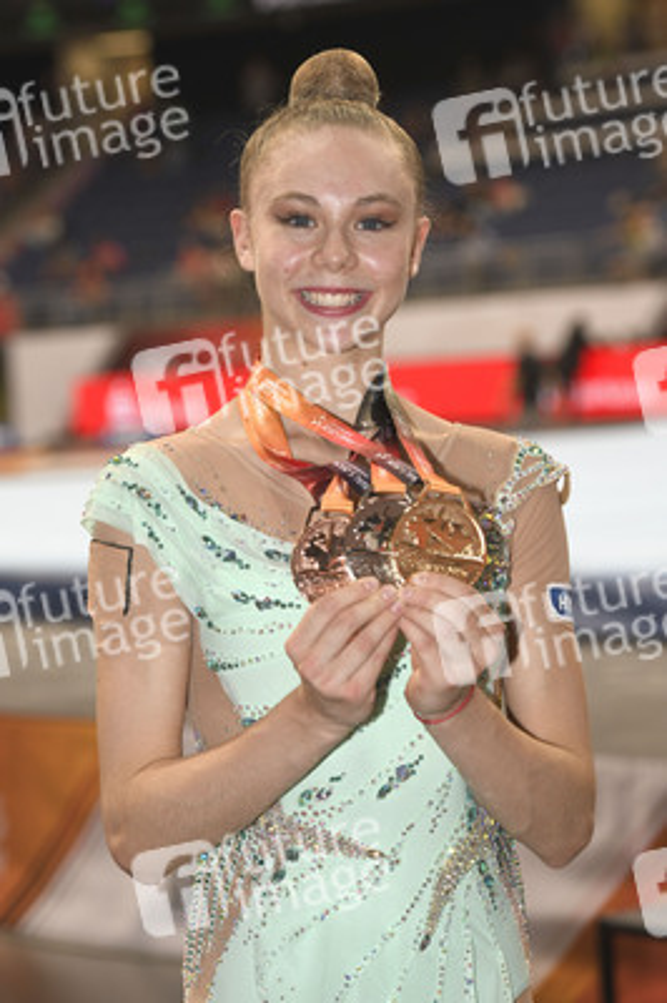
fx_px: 2784
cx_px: 334
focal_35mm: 100
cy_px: 502
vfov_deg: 20.4
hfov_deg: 13.7
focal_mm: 100
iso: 640
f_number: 5
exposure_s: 1/200
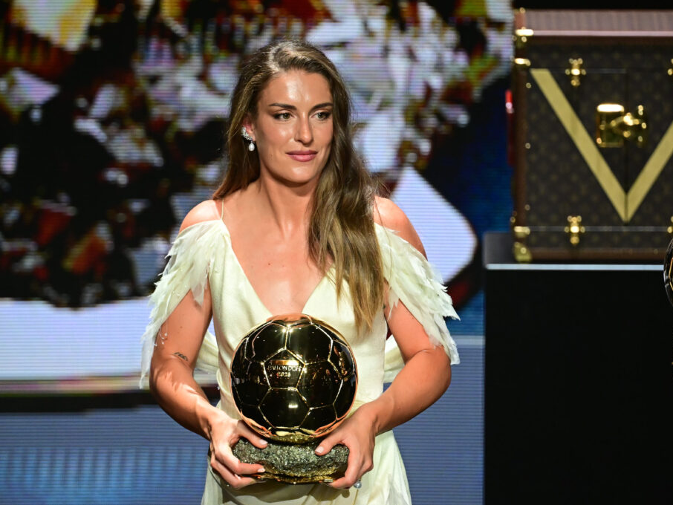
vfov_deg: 2.9
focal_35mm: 505
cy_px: 252
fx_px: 9821
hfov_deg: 3.9
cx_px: 315
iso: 3200
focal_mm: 310
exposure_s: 1/320
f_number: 4
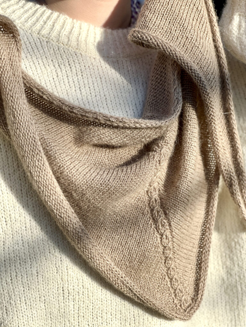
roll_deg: +1.0
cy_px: 164
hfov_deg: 19.1
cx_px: 123
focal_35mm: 77
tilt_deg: -10.2
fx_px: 730
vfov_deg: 25.3
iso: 32
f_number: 2.8
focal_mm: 9
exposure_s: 1/708
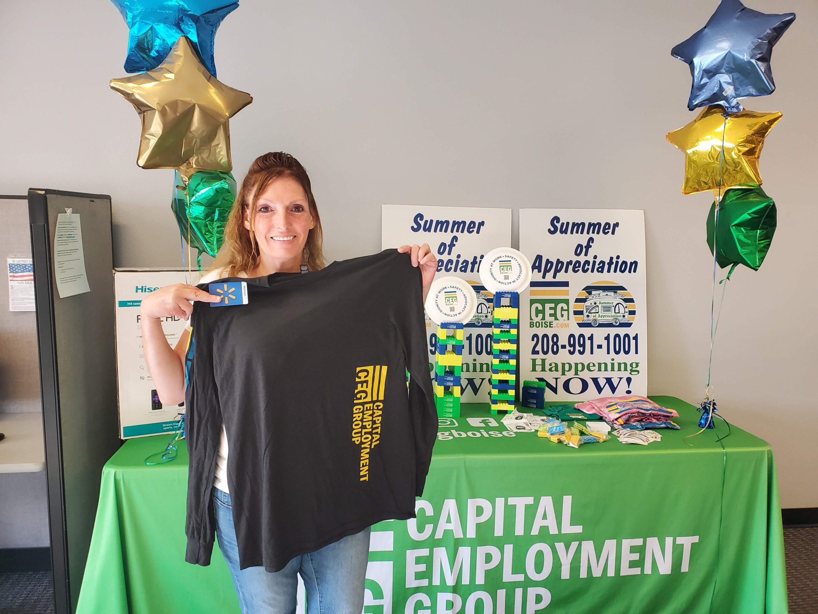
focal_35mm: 26
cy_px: 307
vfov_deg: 53.1
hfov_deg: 67.3
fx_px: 614
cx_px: 409
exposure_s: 1/120
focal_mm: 4.3
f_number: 2.4
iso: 250
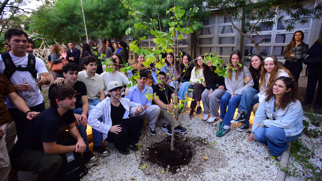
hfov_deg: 92.7
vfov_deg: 61.0
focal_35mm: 18
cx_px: 160
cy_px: 89
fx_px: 154
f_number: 2.8
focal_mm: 17
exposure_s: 1/400
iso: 1000
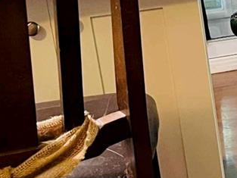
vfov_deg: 11.2
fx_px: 911
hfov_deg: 13.0
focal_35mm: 133
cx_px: 460
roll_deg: +4.0
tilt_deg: -17.6
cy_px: 77
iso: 500
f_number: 1.6
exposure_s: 1/40
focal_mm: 5.1
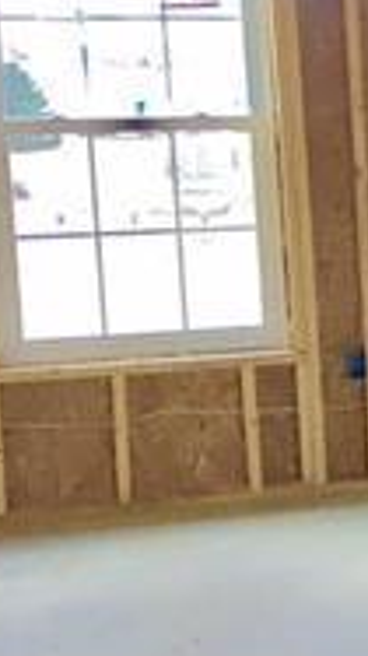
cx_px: 1069
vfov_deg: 19.8
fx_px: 1876
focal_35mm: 108
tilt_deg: -6.5
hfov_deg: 9.2
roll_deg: +0.4
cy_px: 302
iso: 25
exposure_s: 1/30
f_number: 2.2
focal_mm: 4.15
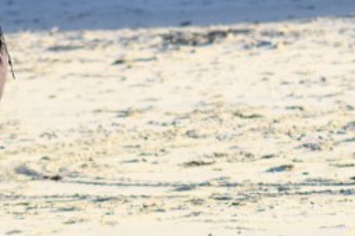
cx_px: 190
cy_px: 106
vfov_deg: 1.6
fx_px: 8322
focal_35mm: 845
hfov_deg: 2.4
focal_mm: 200
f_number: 5.6
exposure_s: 1/320
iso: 125
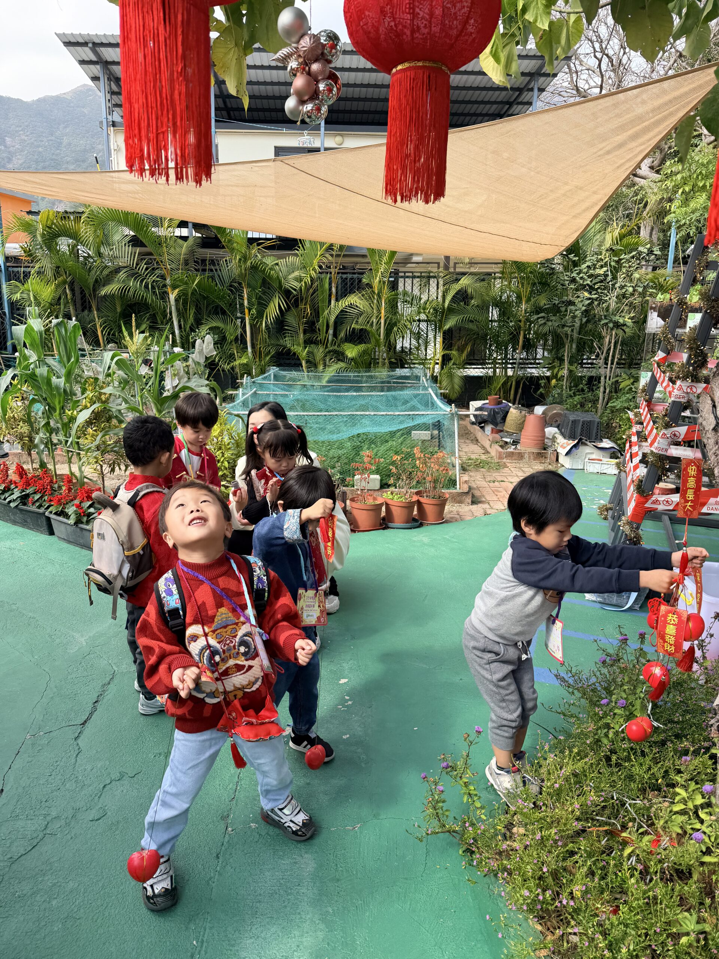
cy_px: 480
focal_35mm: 24
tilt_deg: -13.5
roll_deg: +2.9
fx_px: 665
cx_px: 360
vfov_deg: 71.6
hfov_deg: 56.8
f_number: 1.78
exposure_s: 1/1271
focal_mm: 6.76
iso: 80
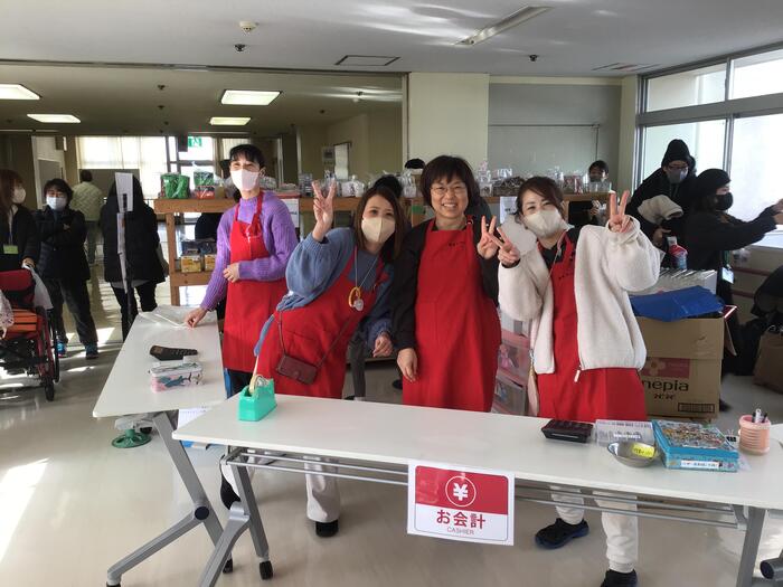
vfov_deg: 45.4
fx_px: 701
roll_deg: +1.5
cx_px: 392
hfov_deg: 58.4
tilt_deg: -7.9
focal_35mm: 31
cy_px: 294
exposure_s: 1/60
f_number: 2.4
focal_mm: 3.3
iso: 25
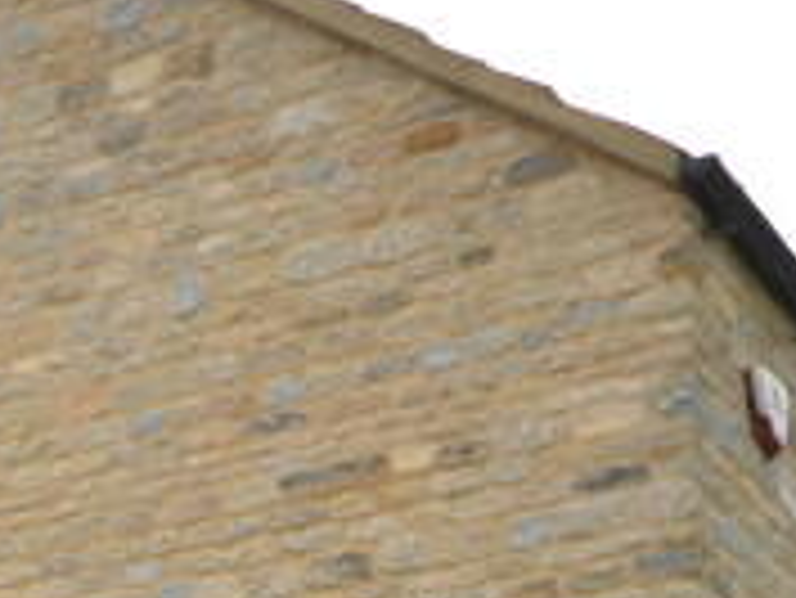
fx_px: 3843
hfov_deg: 10.9
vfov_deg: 8.5
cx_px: -702
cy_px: 1185
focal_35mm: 167
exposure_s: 1/200
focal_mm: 20
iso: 100
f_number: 5.6
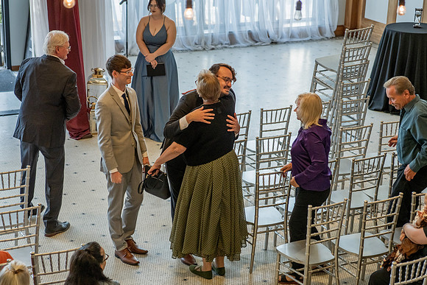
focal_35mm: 70
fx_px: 830
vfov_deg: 19.5
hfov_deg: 28.8
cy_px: 142
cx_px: 214
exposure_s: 1/200
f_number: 2.8
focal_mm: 70
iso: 2000
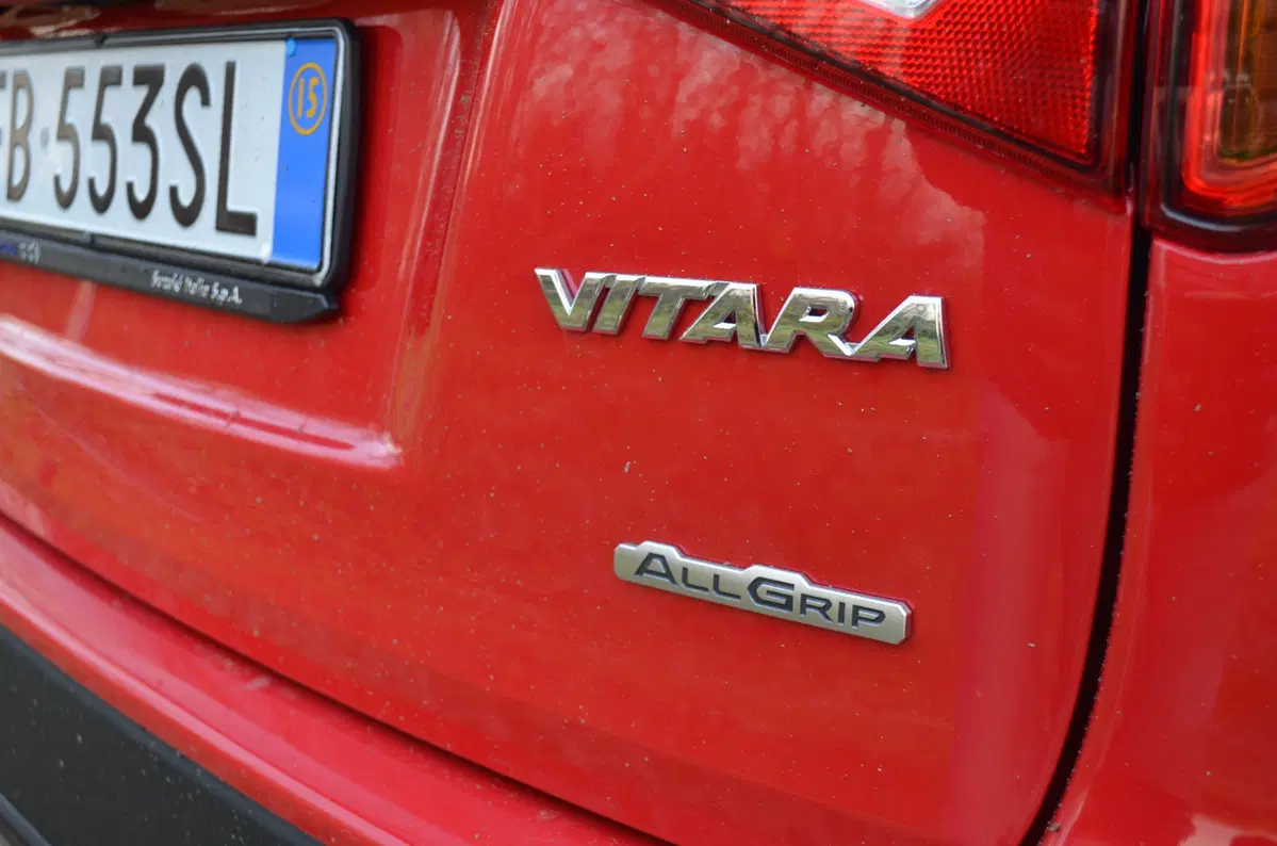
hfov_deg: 45.0
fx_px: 1540
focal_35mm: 44
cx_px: 638
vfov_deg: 30.7
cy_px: 423
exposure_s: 1/80
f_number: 4.5
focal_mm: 29
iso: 400
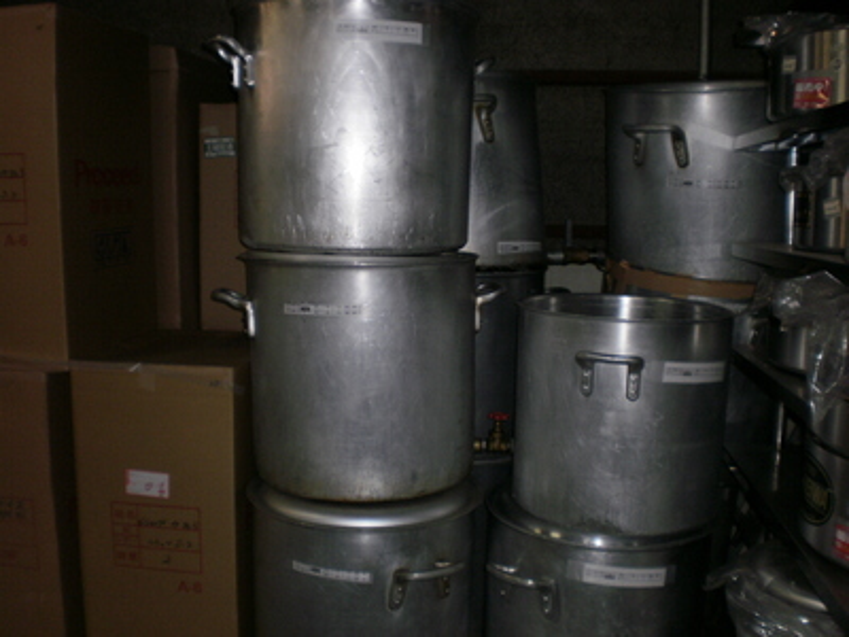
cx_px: 424
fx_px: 883
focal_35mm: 36
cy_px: 318
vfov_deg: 39.7
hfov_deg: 51.4
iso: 125
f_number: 3.1
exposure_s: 1/30
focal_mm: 6.3
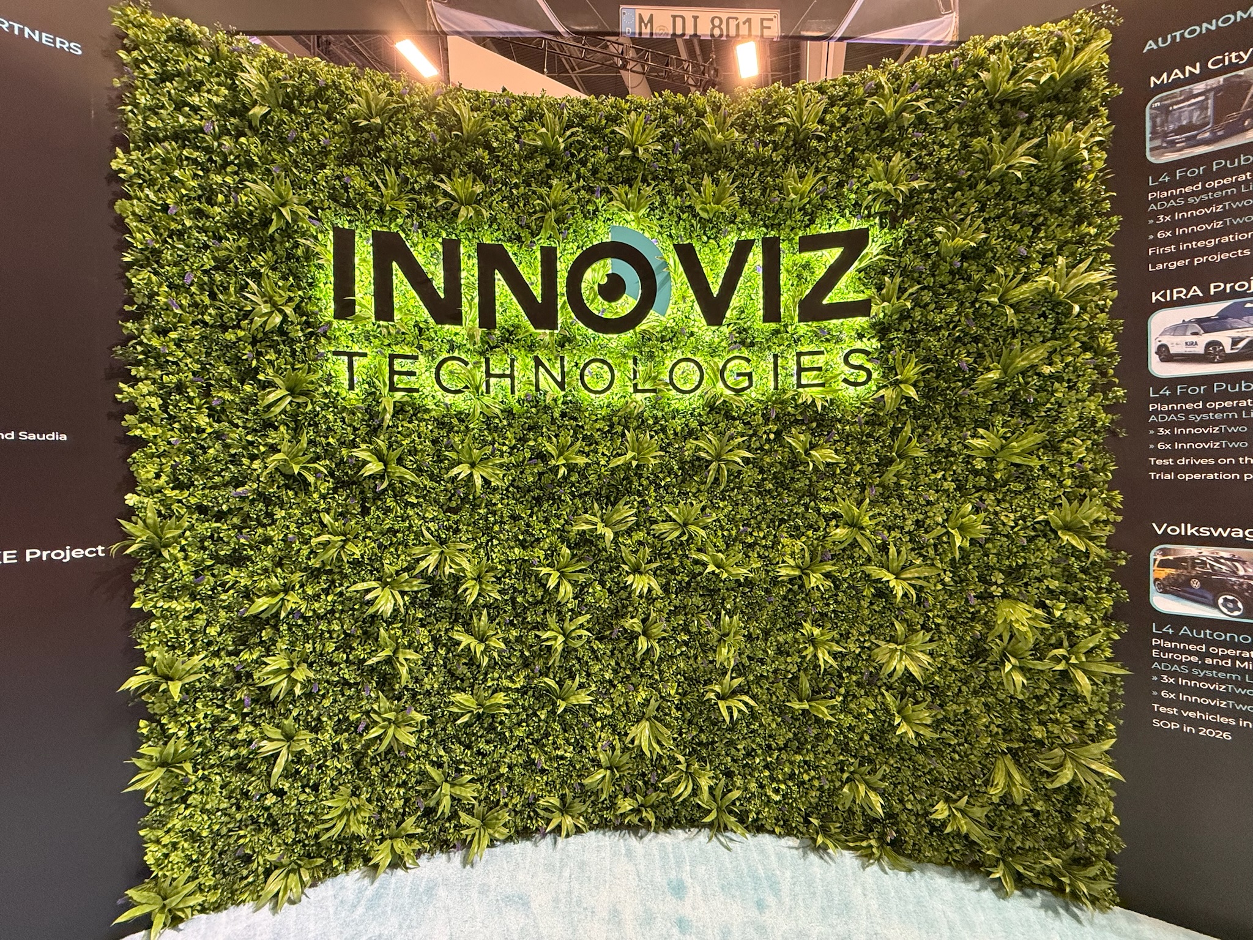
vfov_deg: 85.7
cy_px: 470
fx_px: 507
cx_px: 626
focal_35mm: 14
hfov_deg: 102.1
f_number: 2.2
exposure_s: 1/60
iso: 320
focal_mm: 2.22
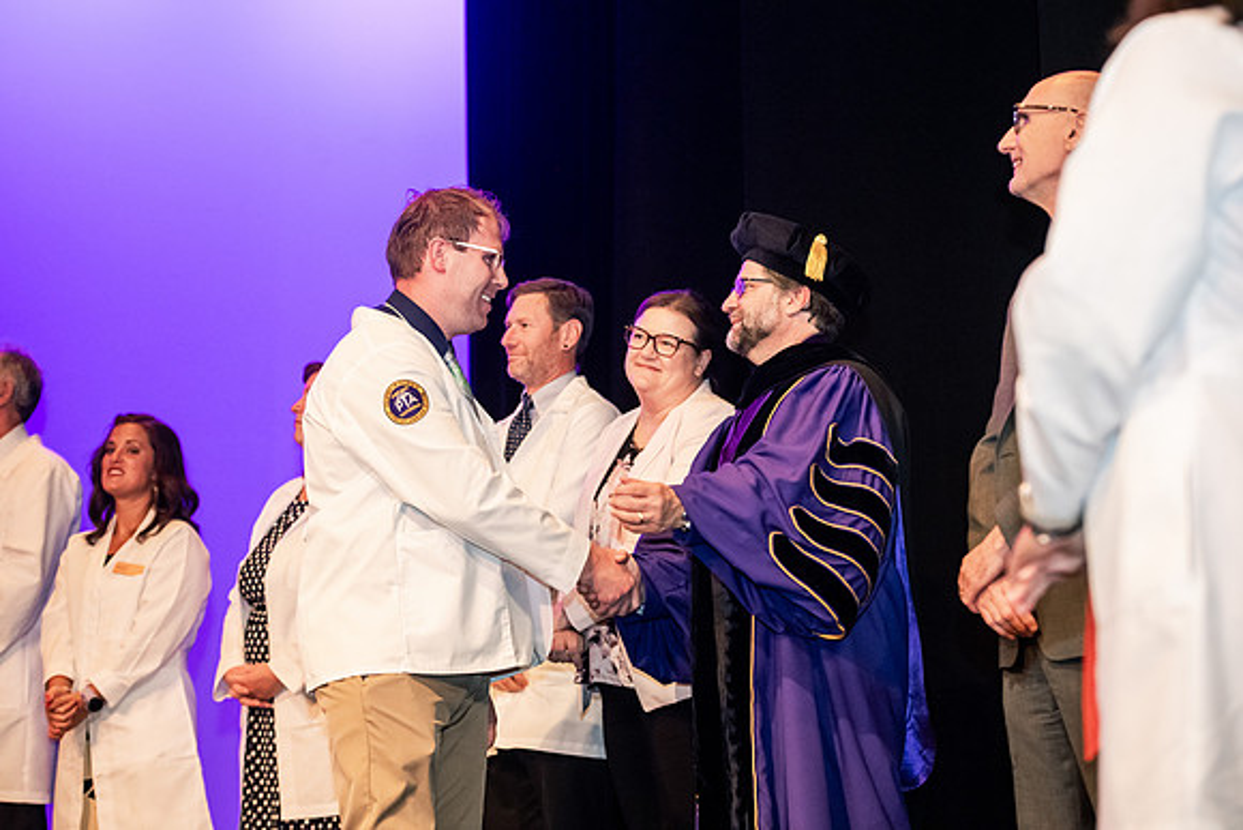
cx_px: 622
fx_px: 2694
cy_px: 415
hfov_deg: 26.0
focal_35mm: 78
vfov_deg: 17.5
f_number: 3.5
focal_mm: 78
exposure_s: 1/200
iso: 3200
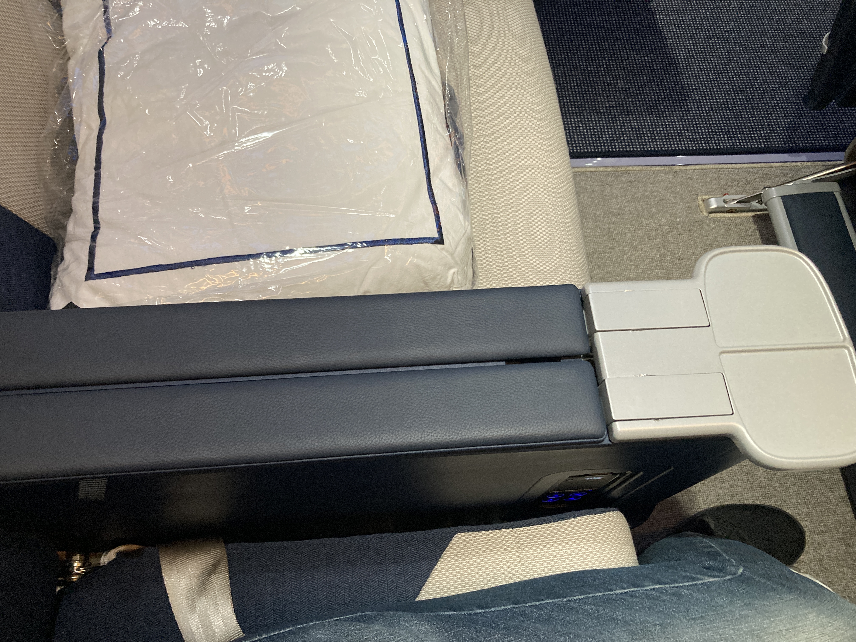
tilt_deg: -66.0
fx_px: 692
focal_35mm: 28
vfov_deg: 49.7
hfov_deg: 63.4
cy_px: 321
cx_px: 428
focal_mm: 3.99
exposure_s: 1/52
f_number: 1.8
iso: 320
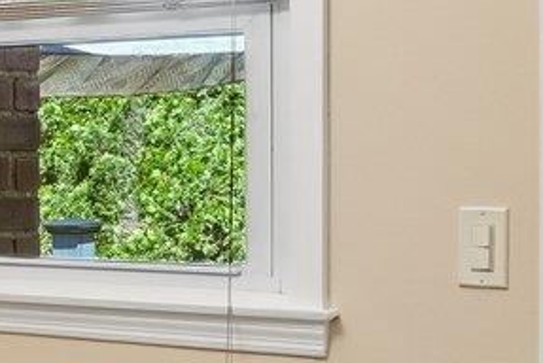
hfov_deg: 16.5
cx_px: -248
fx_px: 1721
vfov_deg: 12.0
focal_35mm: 114
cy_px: 201
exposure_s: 1/15
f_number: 8
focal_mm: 16
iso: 400
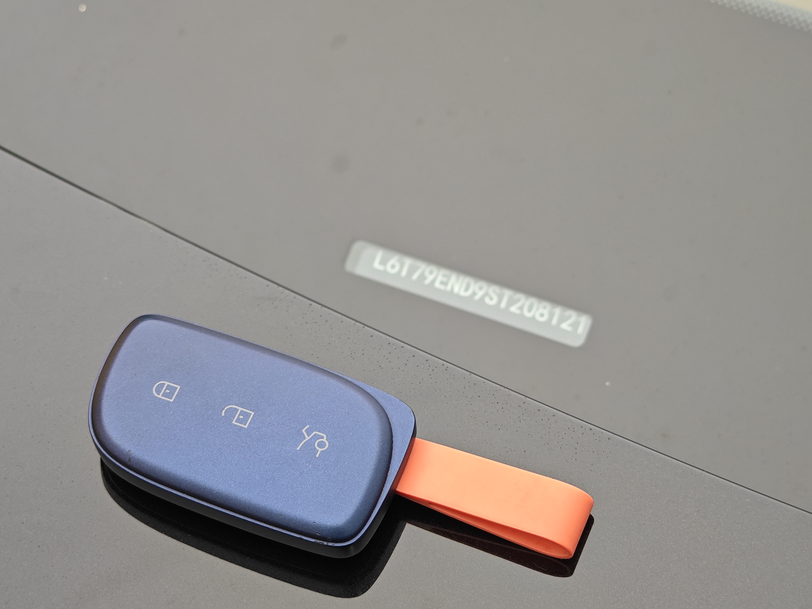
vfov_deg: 19.6
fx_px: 1759
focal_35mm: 75
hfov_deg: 26.0
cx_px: 406
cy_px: 304
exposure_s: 1/100
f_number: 1.8
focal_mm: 9.87
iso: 320
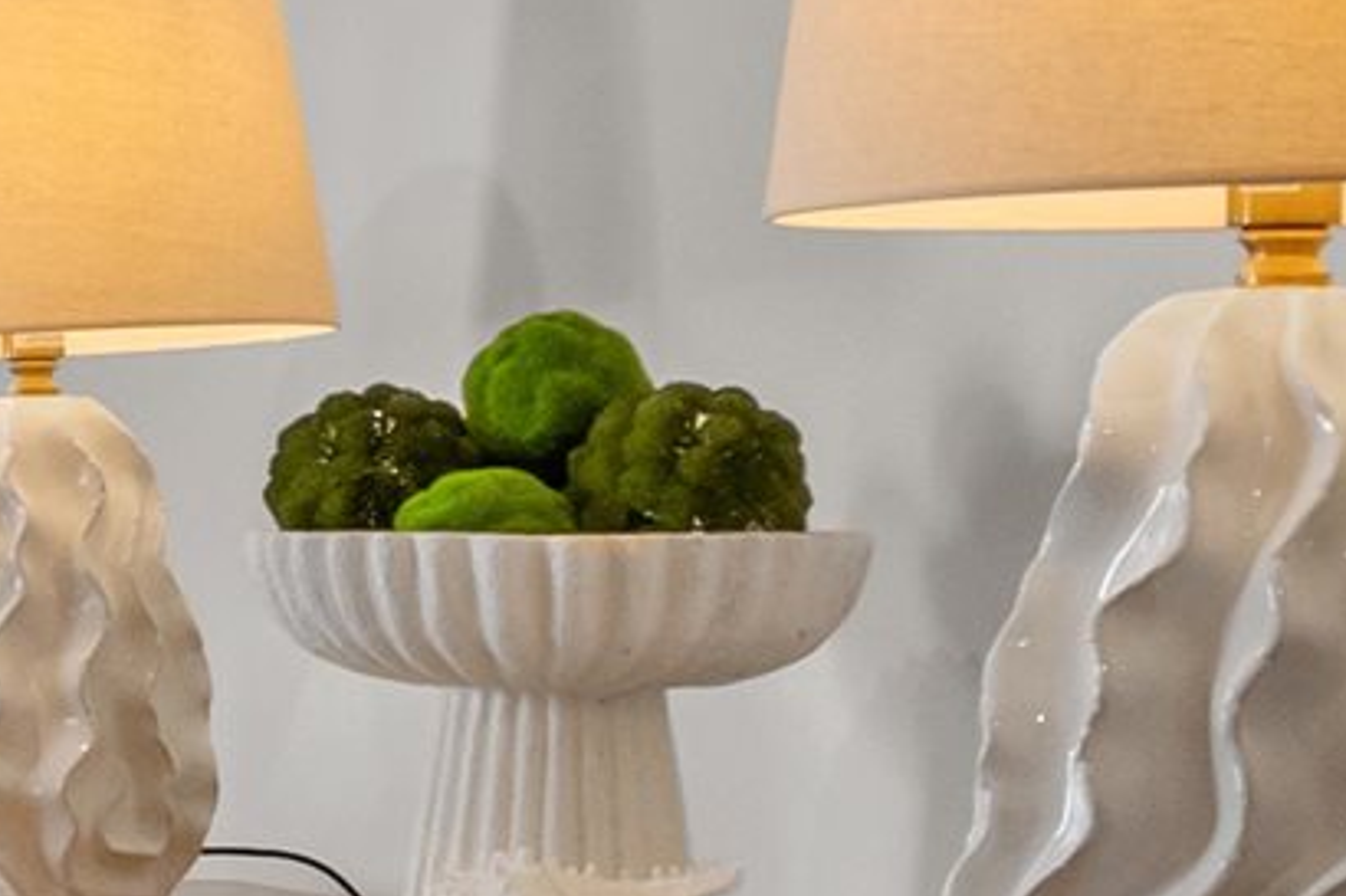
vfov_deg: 11.4
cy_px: 489
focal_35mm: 120
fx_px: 4485
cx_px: -1786
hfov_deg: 13.2
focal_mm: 16
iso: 1000
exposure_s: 1/15
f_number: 8
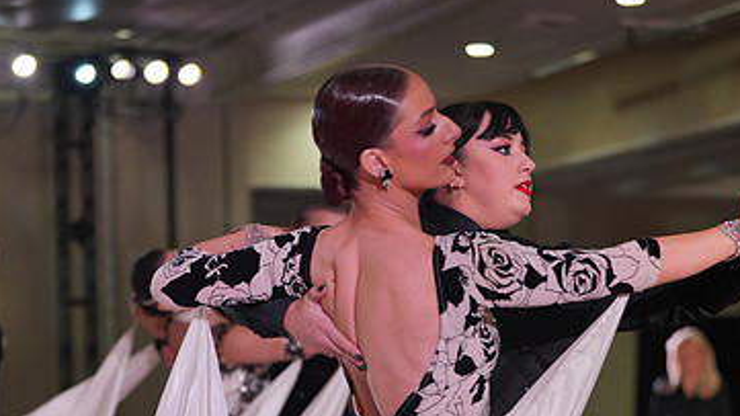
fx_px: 2610
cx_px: 390
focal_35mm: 133
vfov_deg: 9.0
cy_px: 504
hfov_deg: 16.1
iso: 800
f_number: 2.8
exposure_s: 1/500
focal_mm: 79
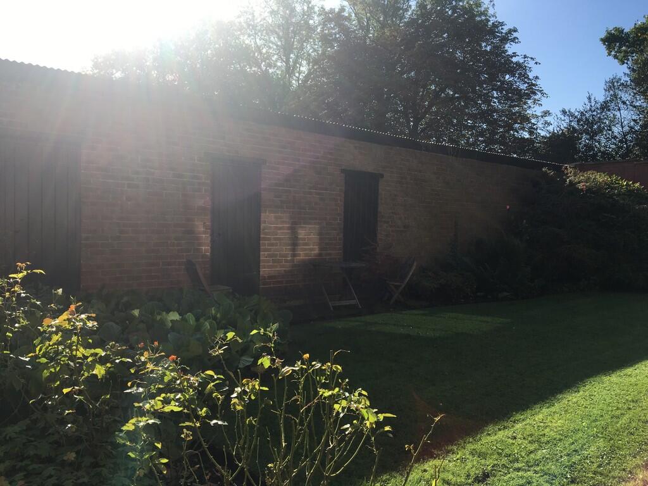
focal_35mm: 29
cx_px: 324
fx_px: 543
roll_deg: -2.1
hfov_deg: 61.7
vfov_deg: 48.2
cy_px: 243
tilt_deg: +1.6
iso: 25
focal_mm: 4.15
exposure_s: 1/1099
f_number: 2.2
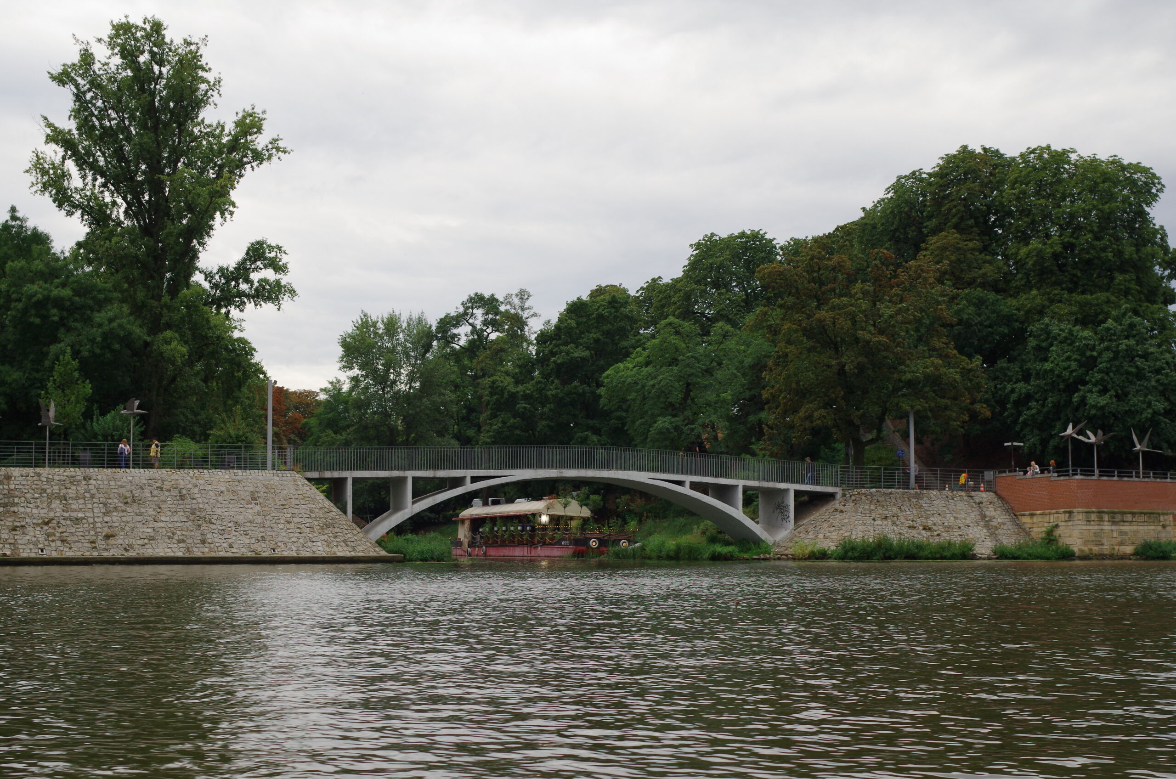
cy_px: 390
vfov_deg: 25.9
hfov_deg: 38.3
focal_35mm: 52
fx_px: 1695
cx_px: 588
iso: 200
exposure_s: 1/250
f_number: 5.6
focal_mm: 35
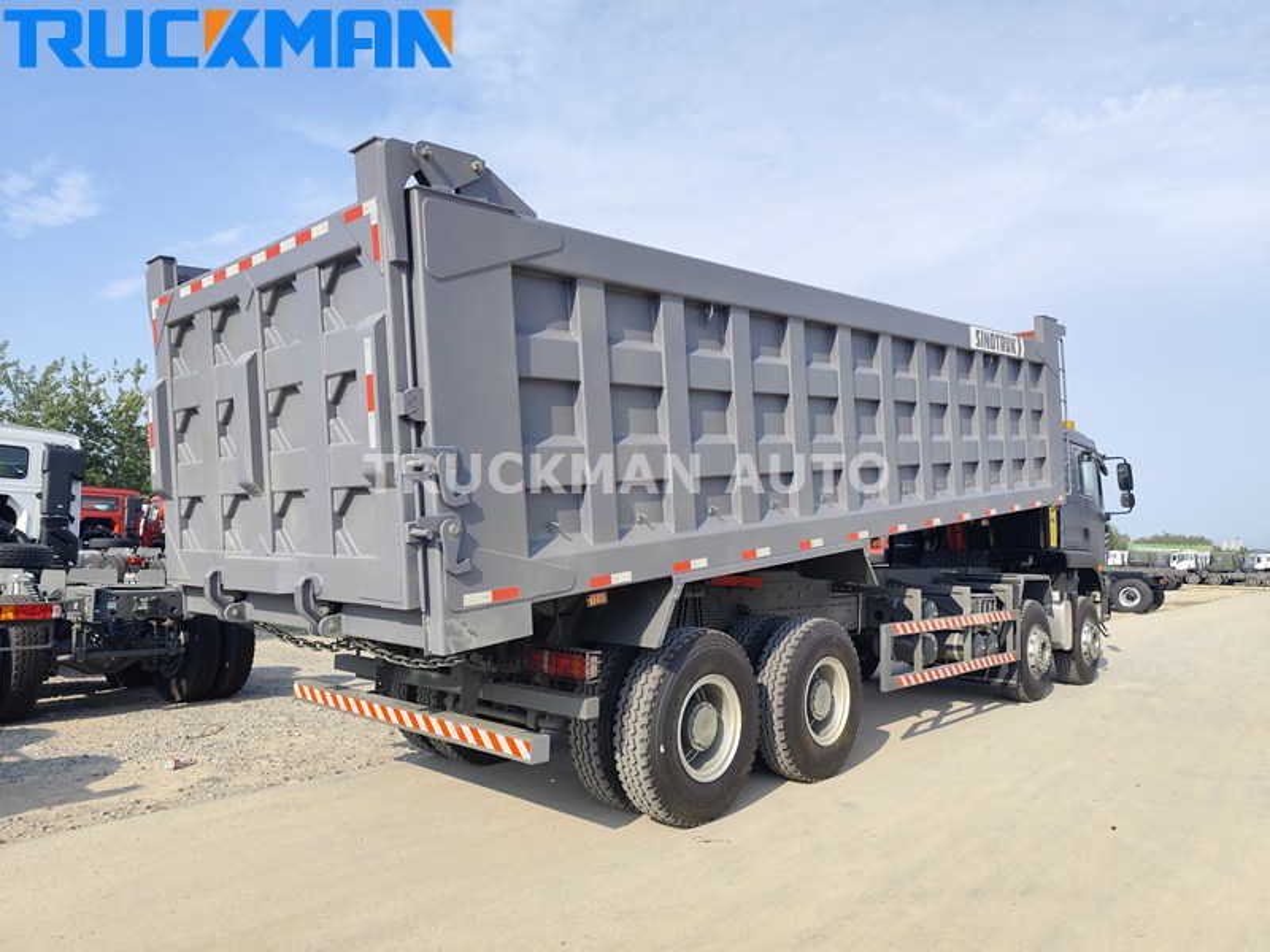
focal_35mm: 23
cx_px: 635
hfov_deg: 73.9
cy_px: 476
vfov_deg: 58.9
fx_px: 844
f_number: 1.65
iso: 50
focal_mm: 6.14
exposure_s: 1/689
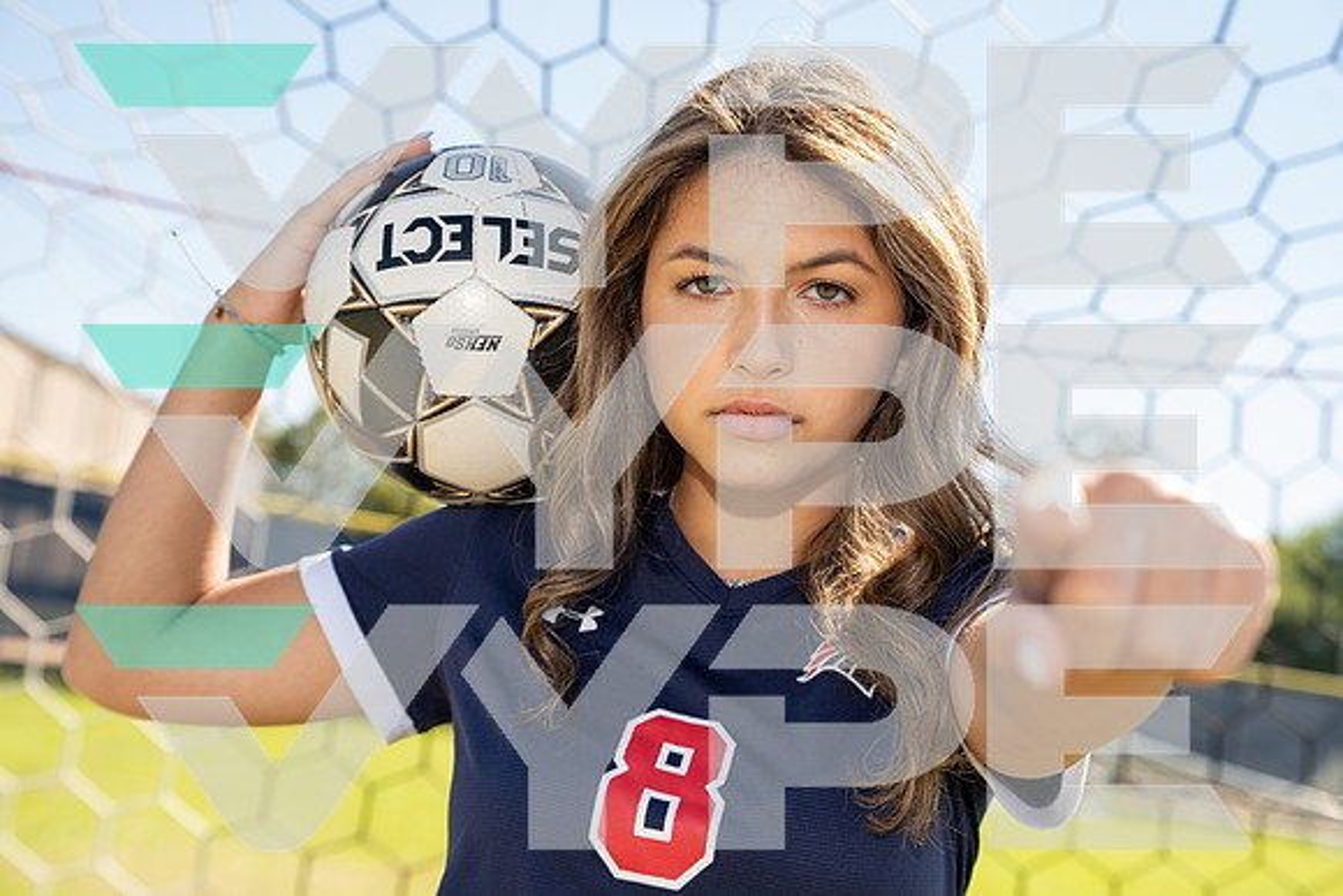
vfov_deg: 26.0
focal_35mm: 52
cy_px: 448
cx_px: 672
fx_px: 1940
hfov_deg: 38.2
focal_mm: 52
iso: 100
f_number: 4.5
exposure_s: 1/250
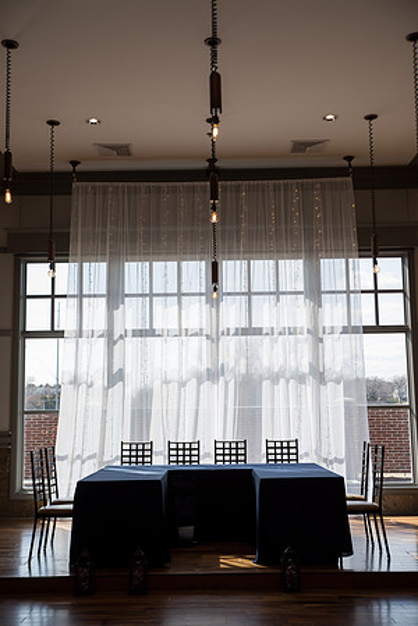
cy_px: 313
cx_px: 209
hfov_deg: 31.9
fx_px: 731
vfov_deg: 46.4
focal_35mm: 42
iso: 31
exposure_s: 1/200
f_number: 3.5
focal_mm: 42
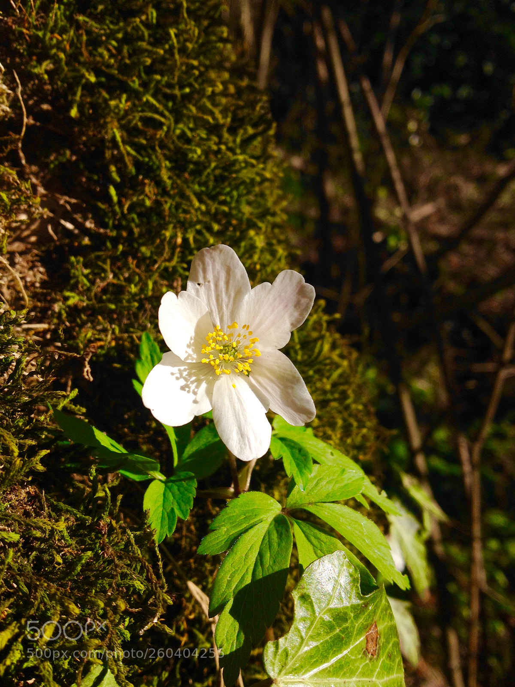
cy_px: 344
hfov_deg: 40.7
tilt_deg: -17.2
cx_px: 258
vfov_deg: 52.6
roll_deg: +5.3
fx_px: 694
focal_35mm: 35
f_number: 2.4
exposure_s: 1/2123
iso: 50
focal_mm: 4.28
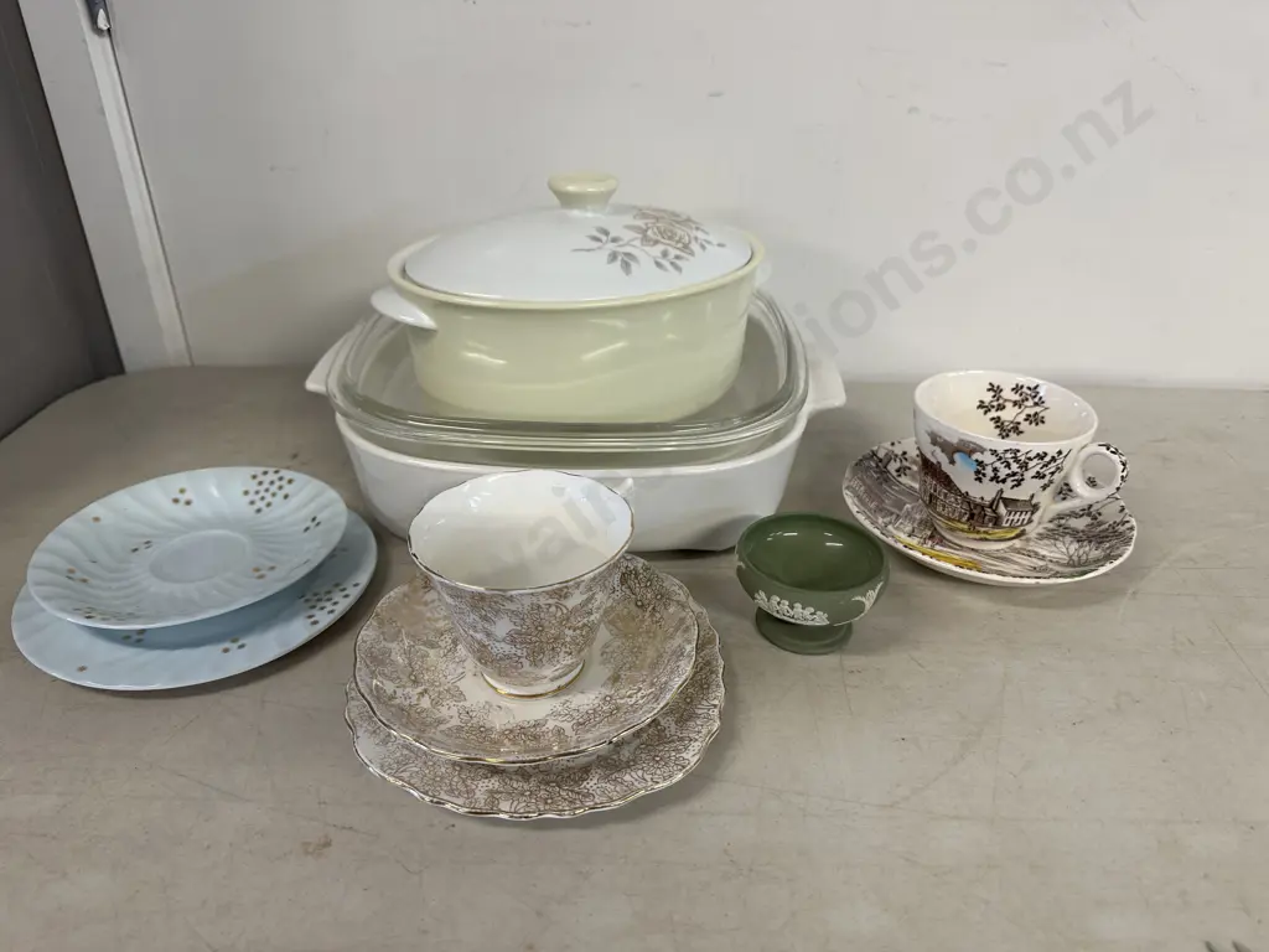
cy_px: 476
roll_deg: -0.2
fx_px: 880
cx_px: 634
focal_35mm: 24
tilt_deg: -29.8
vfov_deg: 56.8
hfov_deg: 71.6
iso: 160
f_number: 1.78
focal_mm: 6.86
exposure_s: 1/100
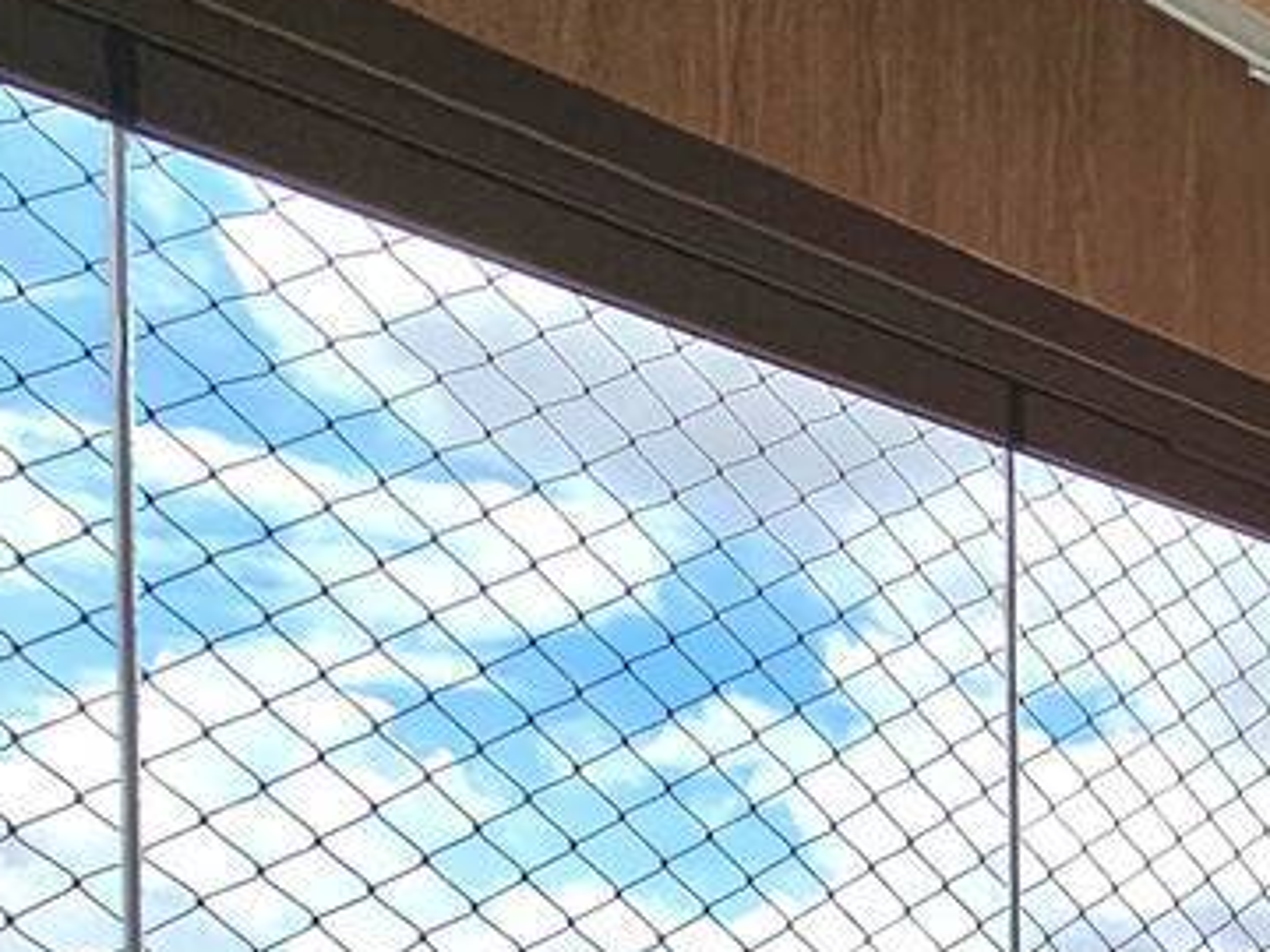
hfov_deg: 23.7
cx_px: 2145
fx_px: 1908
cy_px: 1597
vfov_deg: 21.3
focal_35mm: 52
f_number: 2.2
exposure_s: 1/1429
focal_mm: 2.2
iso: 50
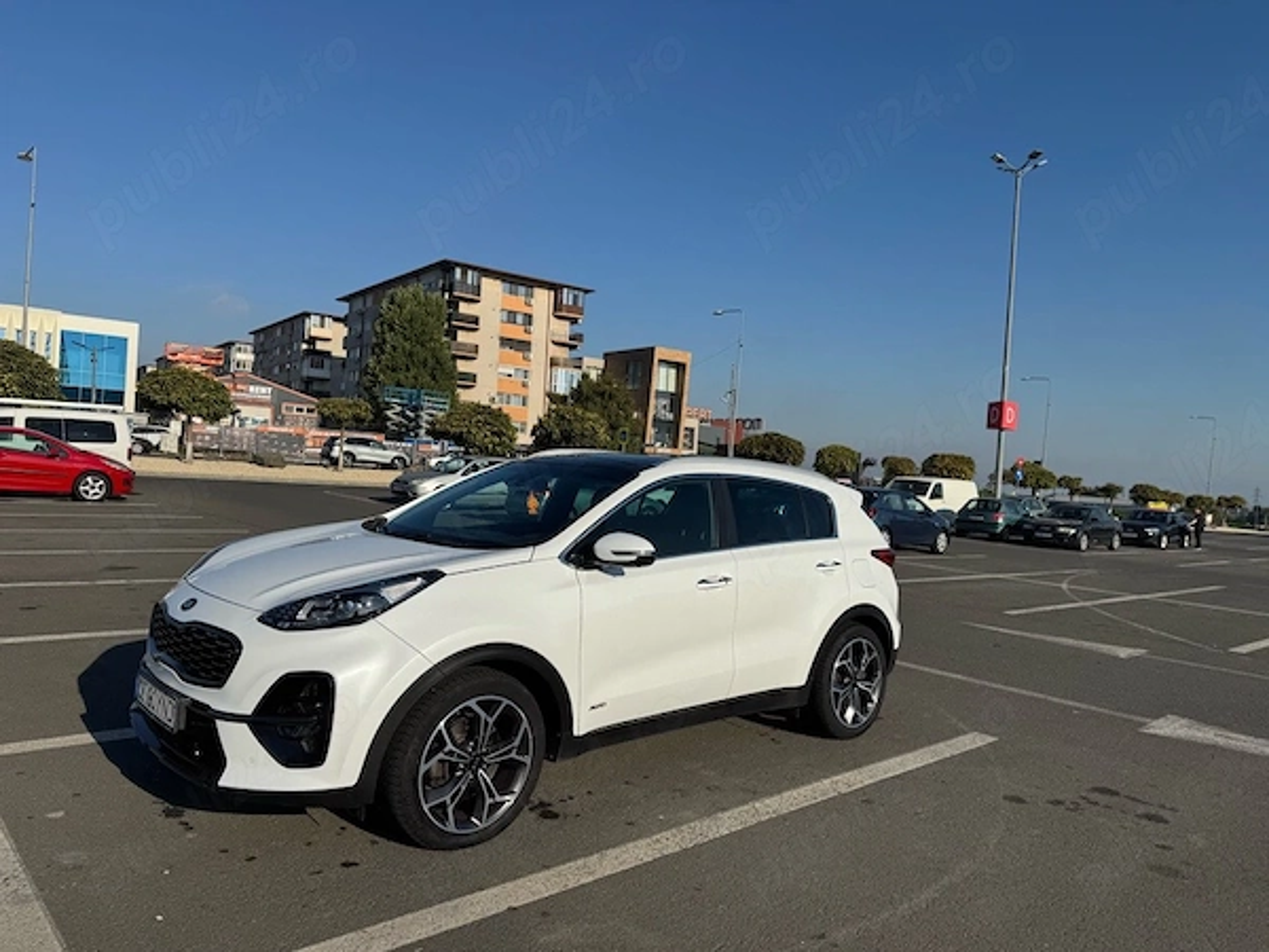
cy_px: 476
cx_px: 634
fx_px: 880
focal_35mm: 24
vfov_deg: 56.8
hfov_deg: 71.6
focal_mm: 6.76
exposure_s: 1/9009
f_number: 1.78
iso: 80
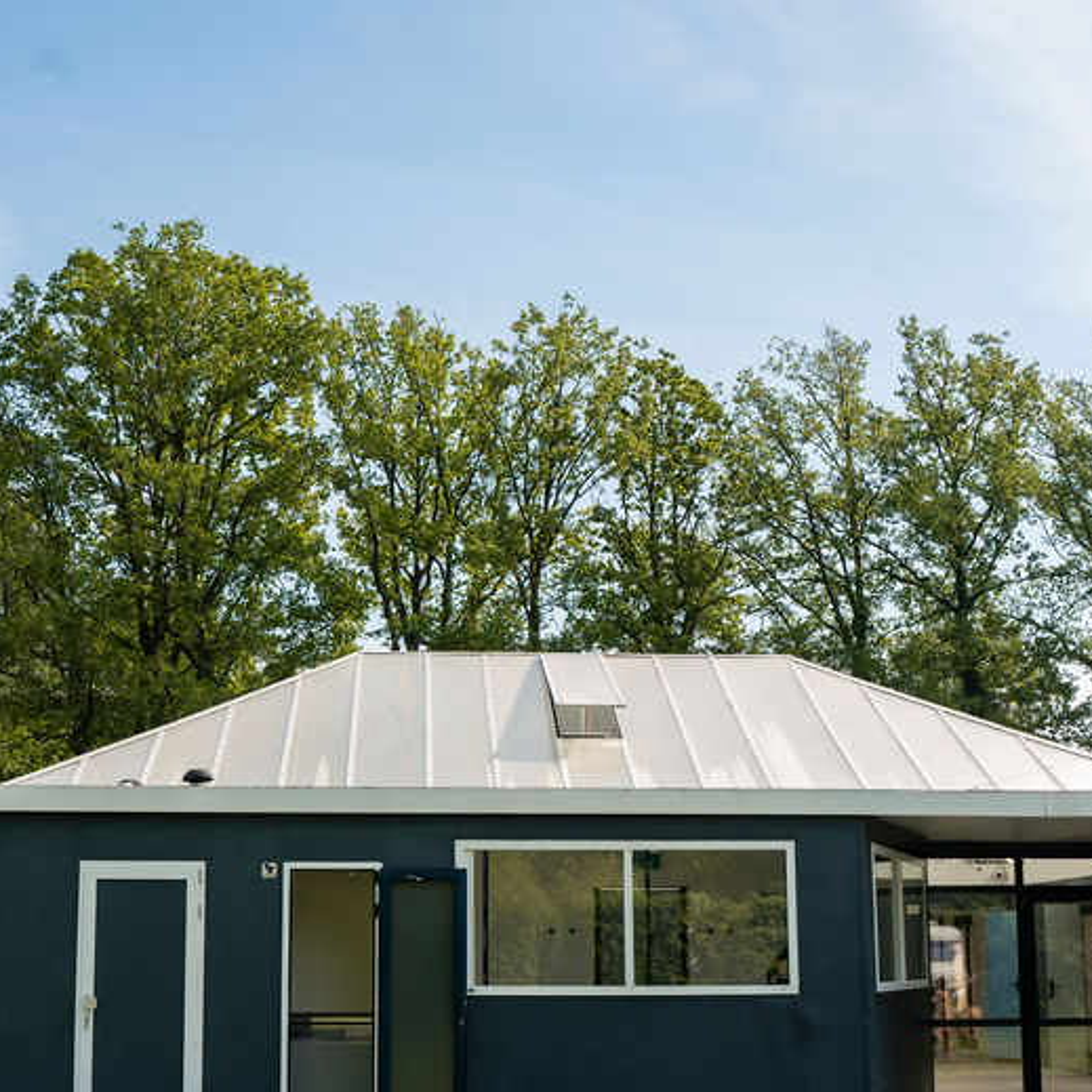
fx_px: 1677
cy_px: 666
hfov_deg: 36.0
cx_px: 467
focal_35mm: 47
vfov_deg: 35.9
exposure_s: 1/800
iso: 640
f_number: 7.1
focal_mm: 28
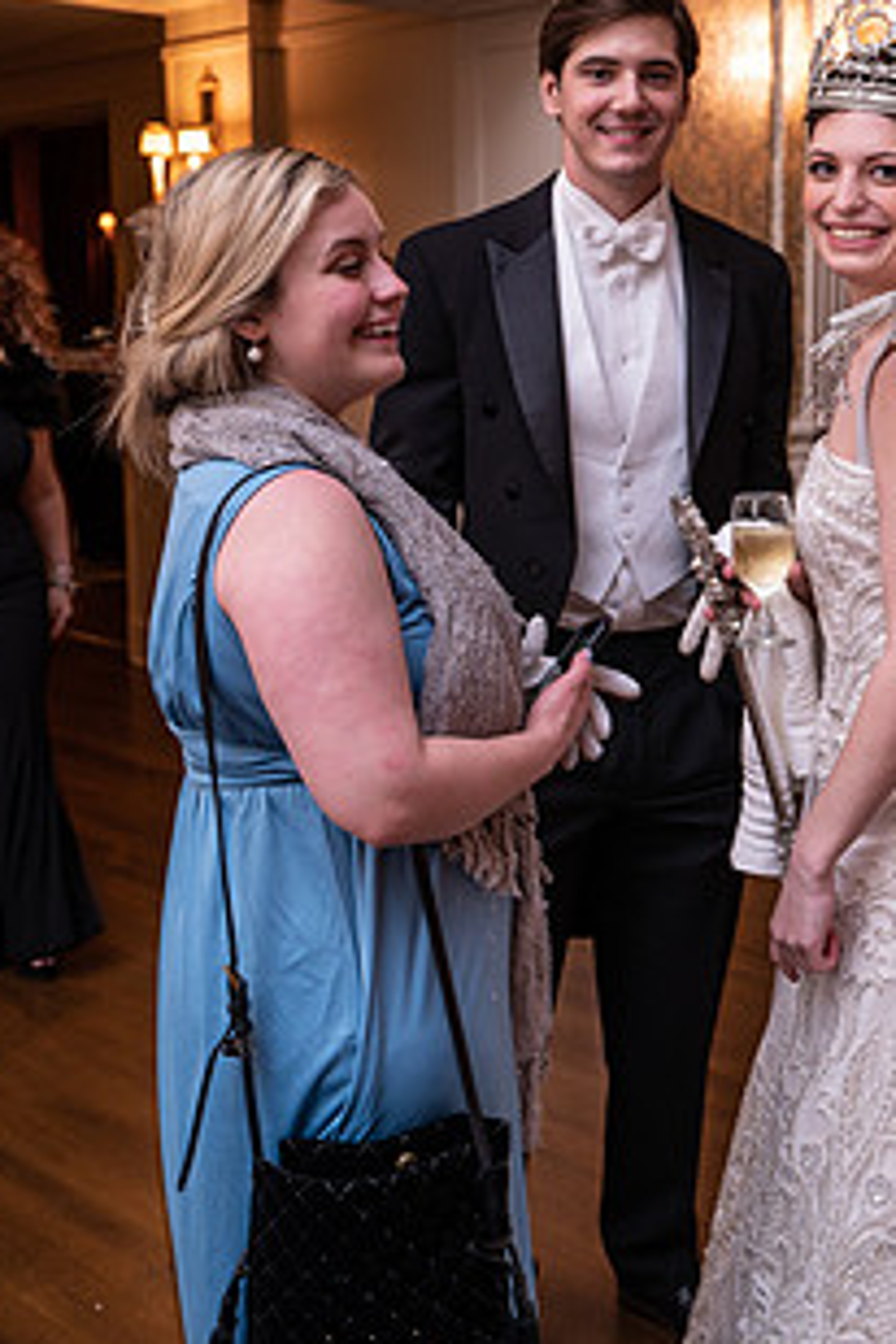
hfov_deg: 27.8
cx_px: 622
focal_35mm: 48
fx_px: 1792
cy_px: 592
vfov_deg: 41.0
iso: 800
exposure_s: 1/25
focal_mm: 33
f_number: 4.5
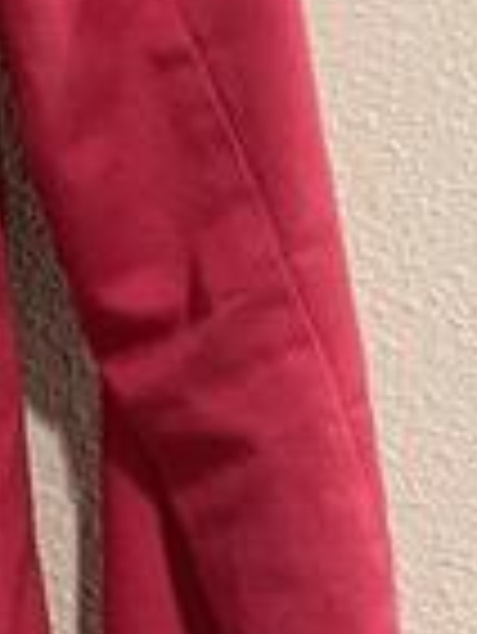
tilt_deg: -1.3
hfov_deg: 7.8
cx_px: -693
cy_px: 306
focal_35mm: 177
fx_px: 3247
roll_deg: +0.3
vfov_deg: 11.2
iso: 400
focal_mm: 5.1
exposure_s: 1/40
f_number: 1.6
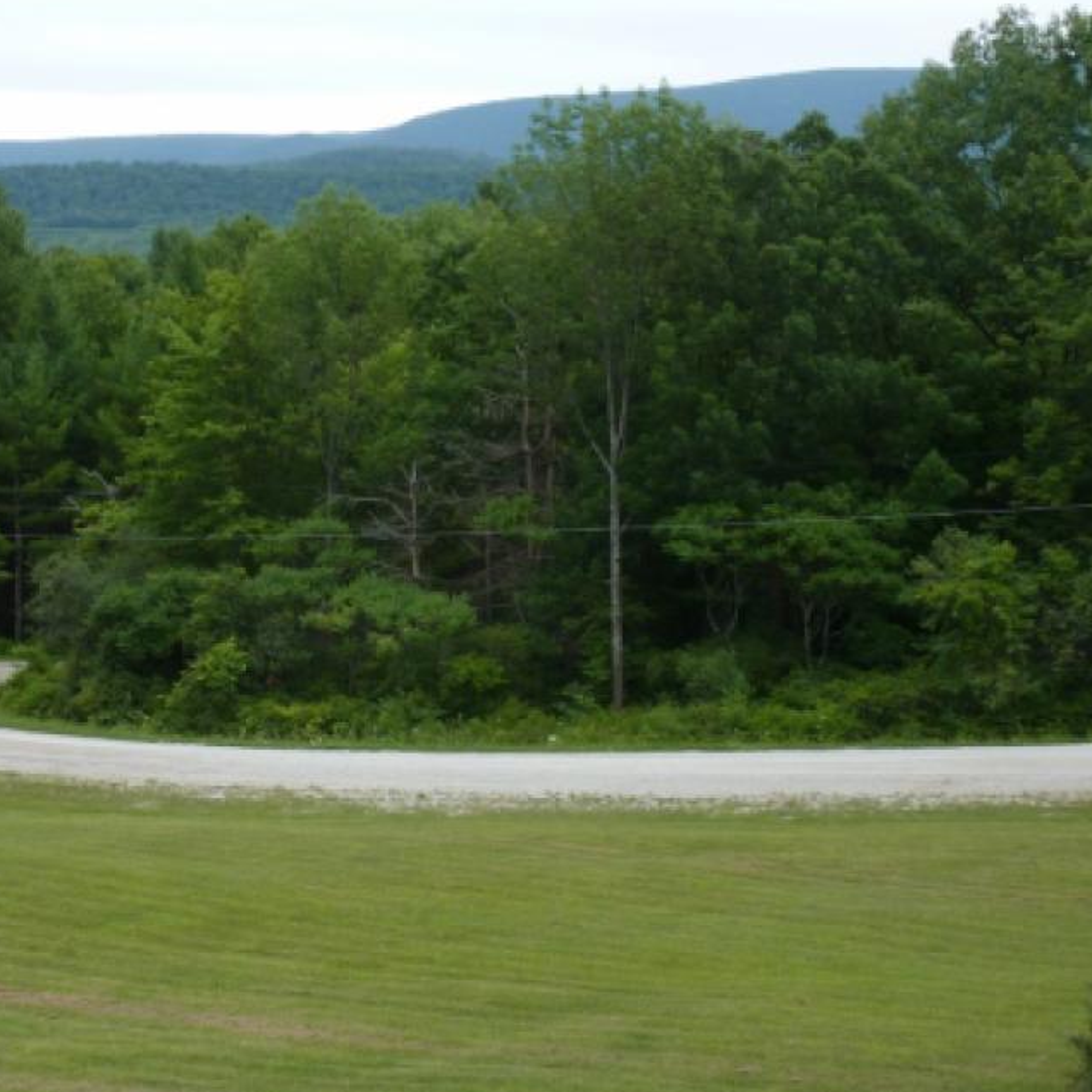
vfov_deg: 30.0
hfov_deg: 29.8
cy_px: 458
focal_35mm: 57
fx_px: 2034
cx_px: 349
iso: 80
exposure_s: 1/60
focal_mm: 6.5
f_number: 3.6
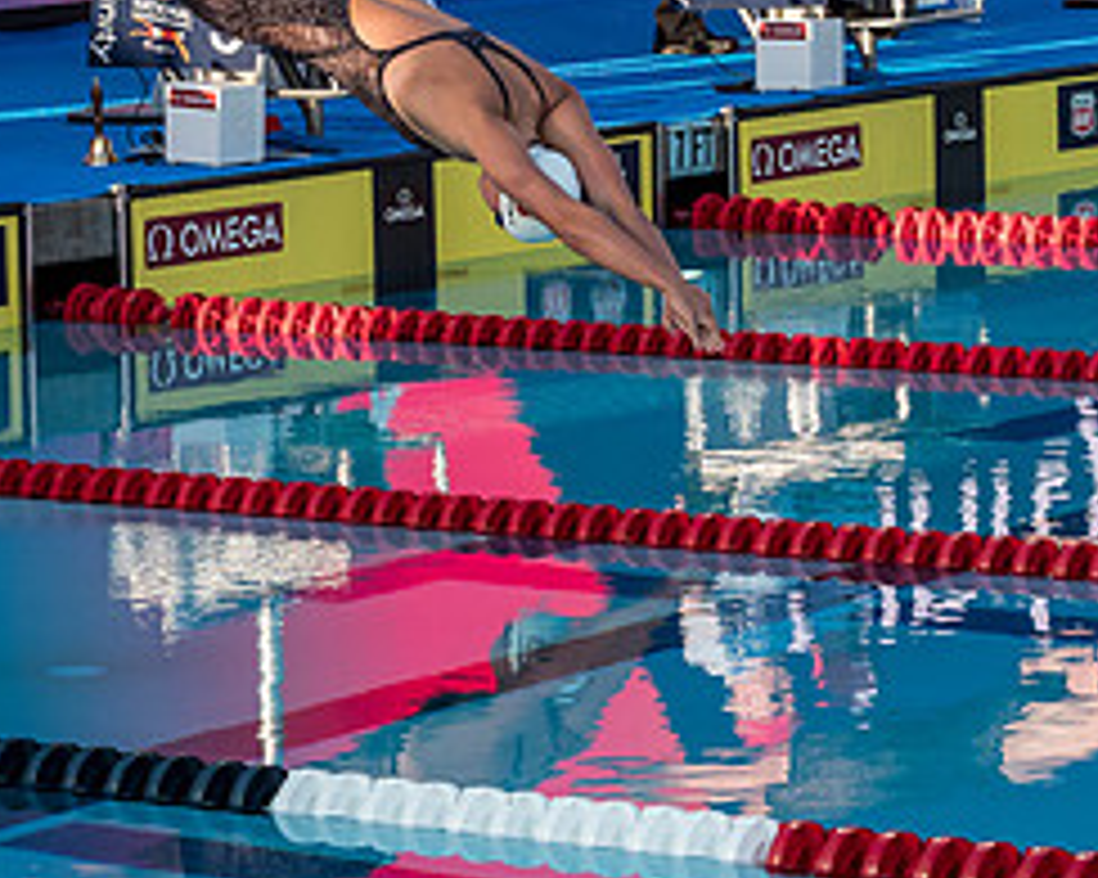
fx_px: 7244
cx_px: 225
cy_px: 164
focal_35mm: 223
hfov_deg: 8.7
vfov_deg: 6.9
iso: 640
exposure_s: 1/1250
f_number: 5
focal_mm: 48
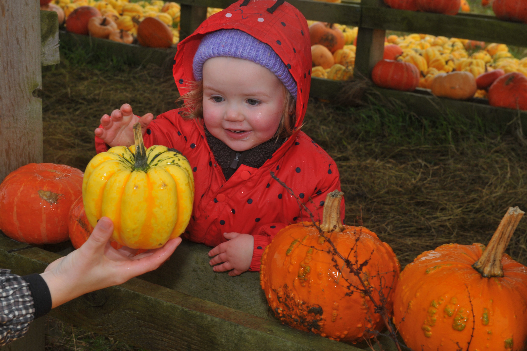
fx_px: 966
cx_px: 264
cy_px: 176
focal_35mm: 66
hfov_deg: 30.5
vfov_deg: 20.6
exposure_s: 1/100
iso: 500
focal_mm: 66
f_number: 13
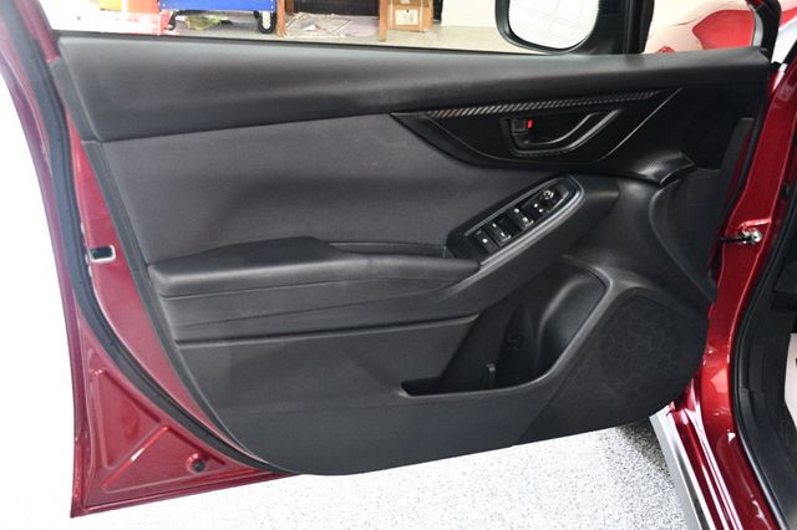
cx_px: 398
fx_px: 863
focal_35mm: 39
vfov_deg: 34.2
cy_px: 265
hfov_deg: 49.6
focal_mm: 26
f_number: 3.8
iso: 3200
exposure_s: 1/60
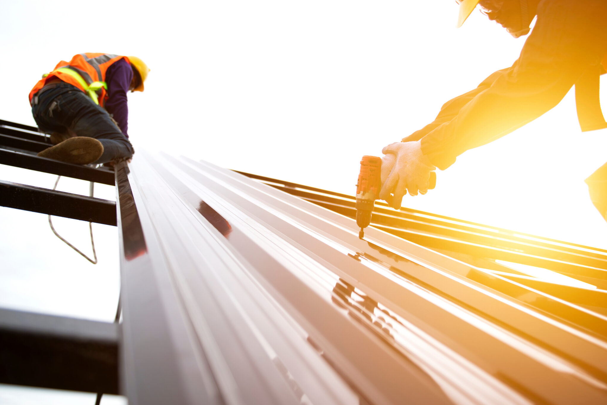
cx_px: 263
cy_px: 186
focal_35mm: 30
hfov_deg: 61.7
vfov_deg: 43.6
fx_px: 506
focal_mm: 24
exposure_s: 1/320
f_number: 2.8
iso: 100
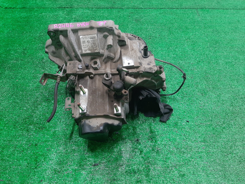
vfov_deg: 53.1
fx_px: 184
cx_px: 122
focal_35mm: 26
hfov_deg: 67.3
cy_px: 92
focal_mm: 3.93
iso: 149
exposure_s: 1/50
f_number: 1.7
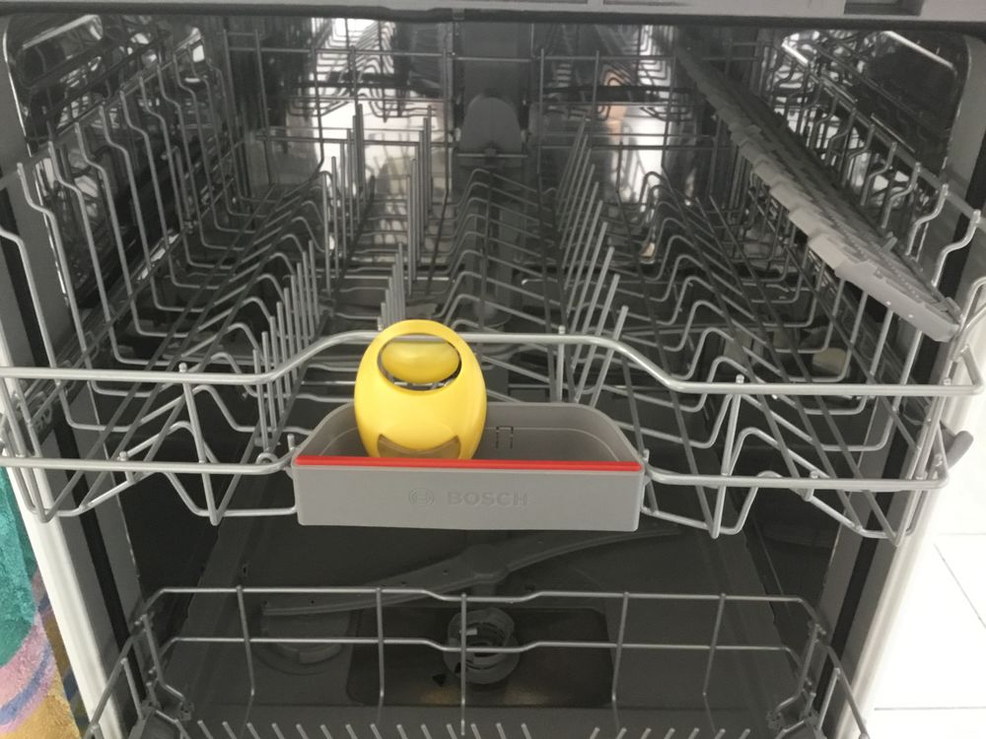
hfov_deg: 58.4
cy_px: 370
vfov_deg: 45.4
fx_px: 883
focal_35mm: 31
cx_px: 493
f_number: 2.4
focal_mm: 3.3
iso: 200
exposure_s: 1/20
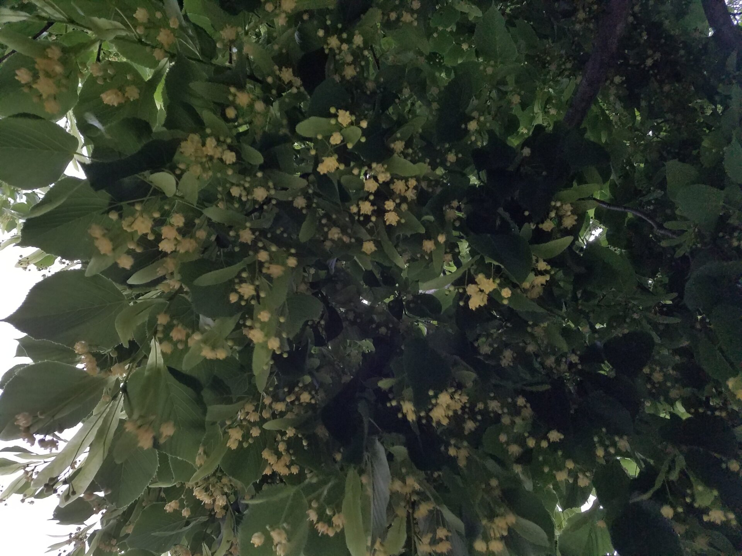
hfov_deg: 67.3
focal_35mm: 26
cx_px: 371
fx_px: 557
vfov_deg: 53.1
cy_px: 278
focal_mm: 4.2
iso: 250
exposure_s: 1/50
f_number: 1.7
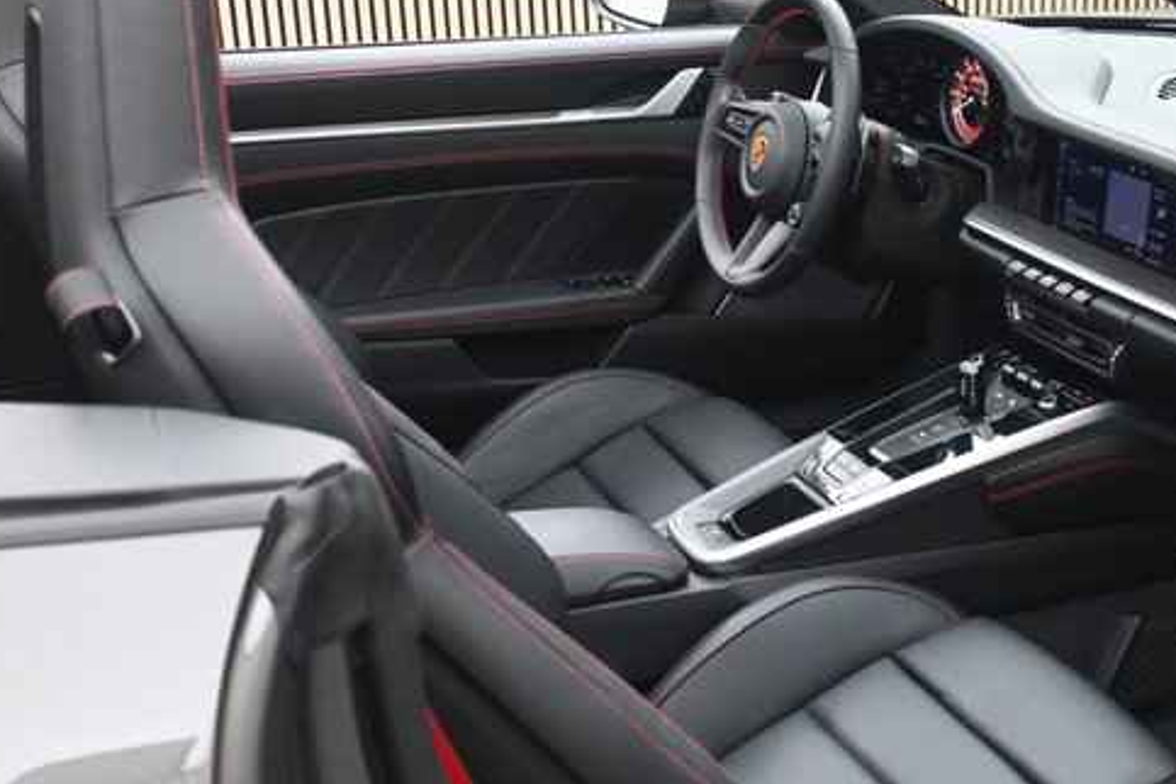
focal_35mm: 55
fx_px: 1790
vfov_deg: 24.7
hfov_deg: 35.5
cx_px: 900
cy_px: 475
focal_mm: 23
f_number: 4.2
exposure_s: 1/40
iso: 1600
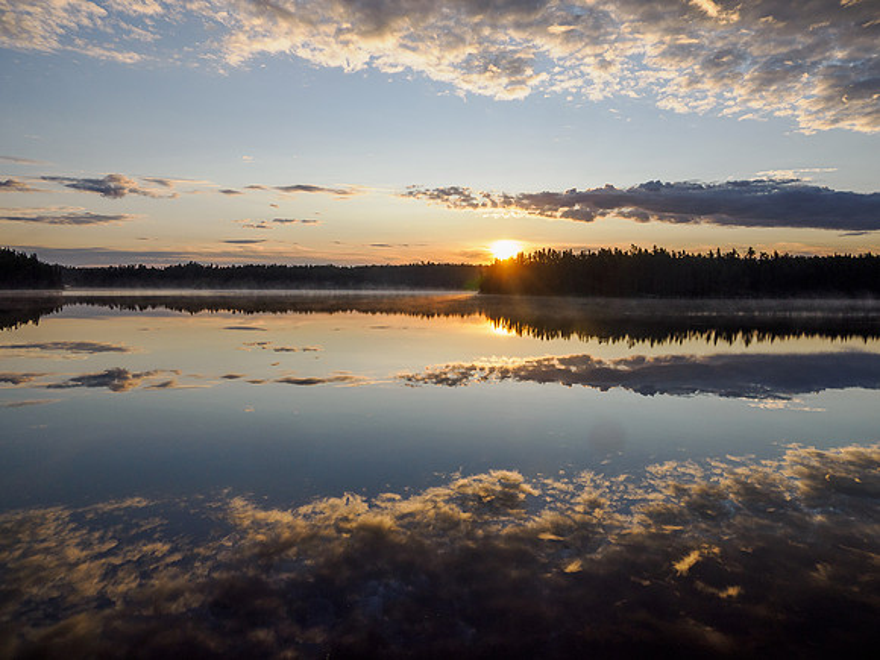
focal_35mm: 24
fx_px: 617
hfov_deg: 71.0
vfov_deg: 56.3
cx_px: 440
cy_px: 330
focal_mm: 12
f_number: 8
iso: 200
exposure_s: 1/320
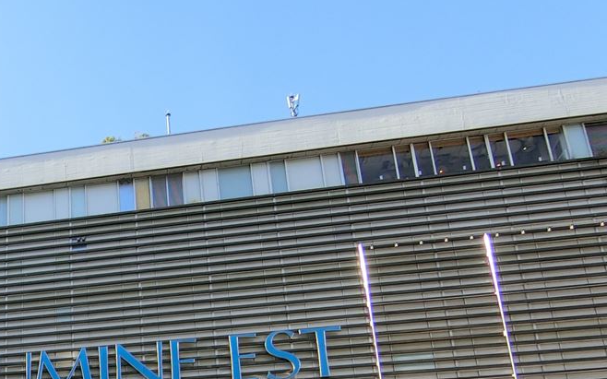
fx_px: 810
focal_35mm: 49
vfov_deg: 23.3
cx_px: -42
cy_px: 492
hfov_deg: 35.7
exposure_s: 1/500
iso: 80
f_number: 2.7
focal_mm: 4.06
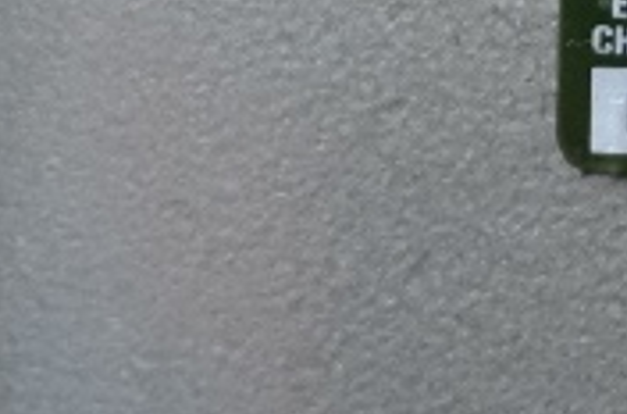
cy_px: -694
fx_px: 3644
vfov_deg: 6.1
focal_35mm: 210
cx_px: 809
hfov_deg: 9.7
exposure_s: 1/60
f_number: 4.5
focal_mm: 24
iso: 800
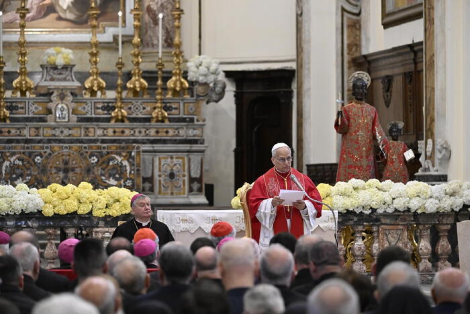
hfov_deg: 10.8
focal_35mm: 190
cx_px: 235
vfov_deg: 7.2
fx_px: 2481
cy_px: 157
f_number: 5
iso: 5000
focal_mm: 190
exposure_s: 1/320
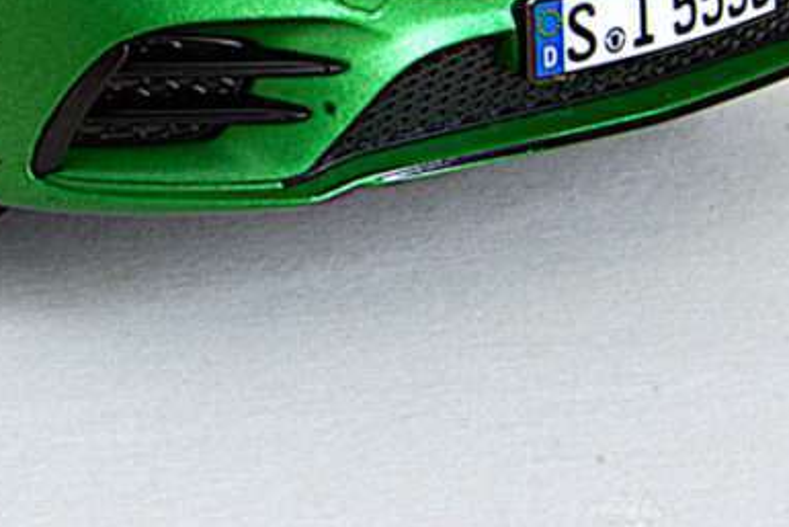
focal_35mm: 144
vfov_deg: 9.3
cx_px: -60
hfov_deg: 14.0
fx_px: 3157
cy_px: -252
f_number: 29
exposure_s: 8
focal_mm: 32
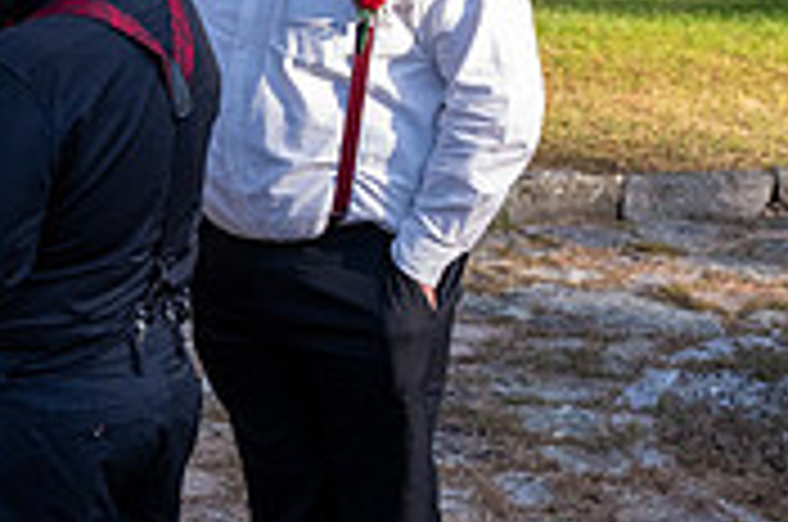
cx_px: -171
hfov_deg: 20.5
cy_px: 32
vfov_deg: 14.5
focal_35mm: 93
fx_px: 2032
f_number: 4
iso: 5000
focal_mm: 28
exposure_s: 1/8000
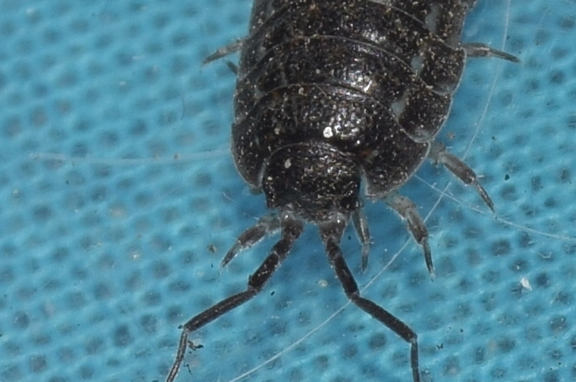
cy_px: 191
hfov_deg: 9.8
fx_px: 3353
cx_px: 288
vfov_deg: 6.5
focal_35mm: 210
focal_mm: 140
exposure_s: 1/160
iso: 100
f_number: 11
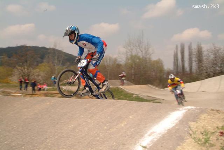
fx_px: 234
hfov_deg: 51.2
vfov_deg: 35.6
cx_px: 112
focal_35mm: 38
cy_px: 75
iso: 100
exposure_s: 1/125
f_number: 11
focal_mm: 25
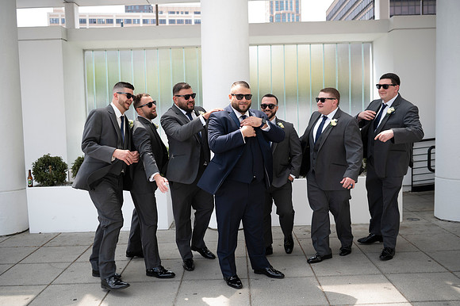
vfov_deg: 38.8
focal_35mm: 34
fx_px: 434
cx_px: 230
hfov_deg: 55.8
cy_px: 153
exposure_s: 1/250
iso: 50
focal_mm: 34
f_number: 2.8
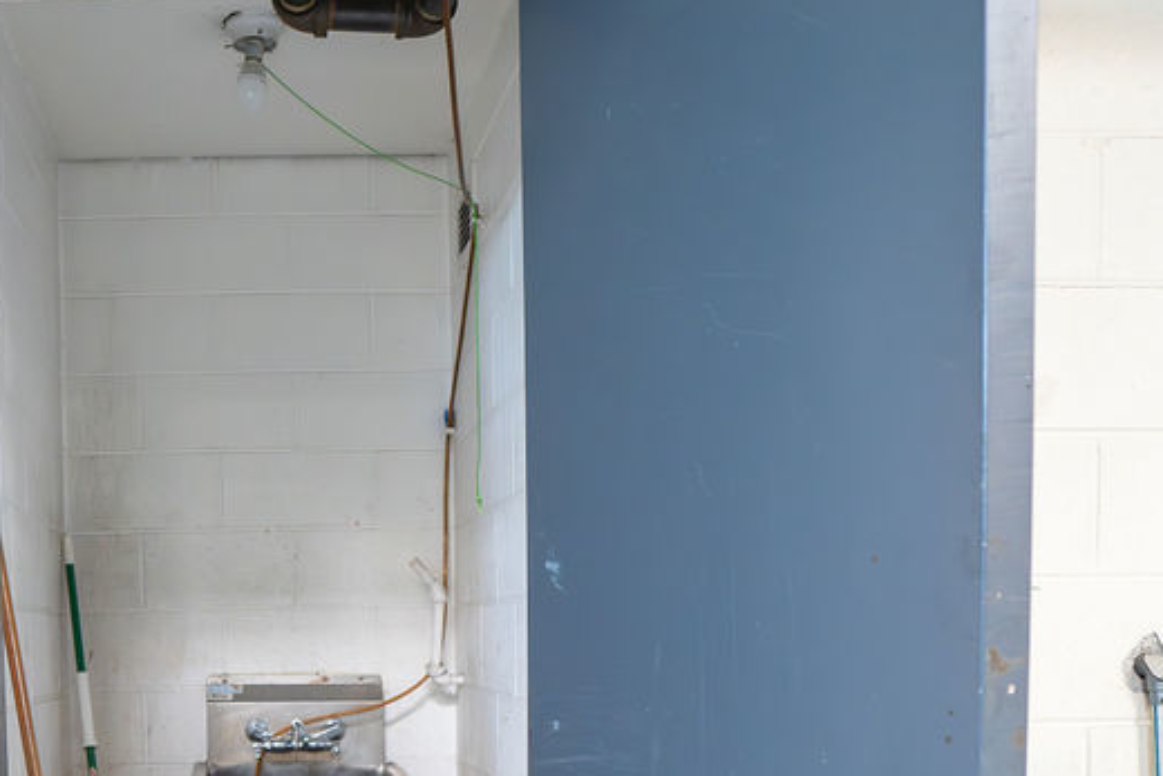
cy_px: 725
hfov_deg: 46.3
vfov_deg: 31.6
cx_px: 260
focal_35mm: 40
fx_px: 1293
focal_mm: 16
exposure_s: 1/80
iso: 800
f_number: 2.2
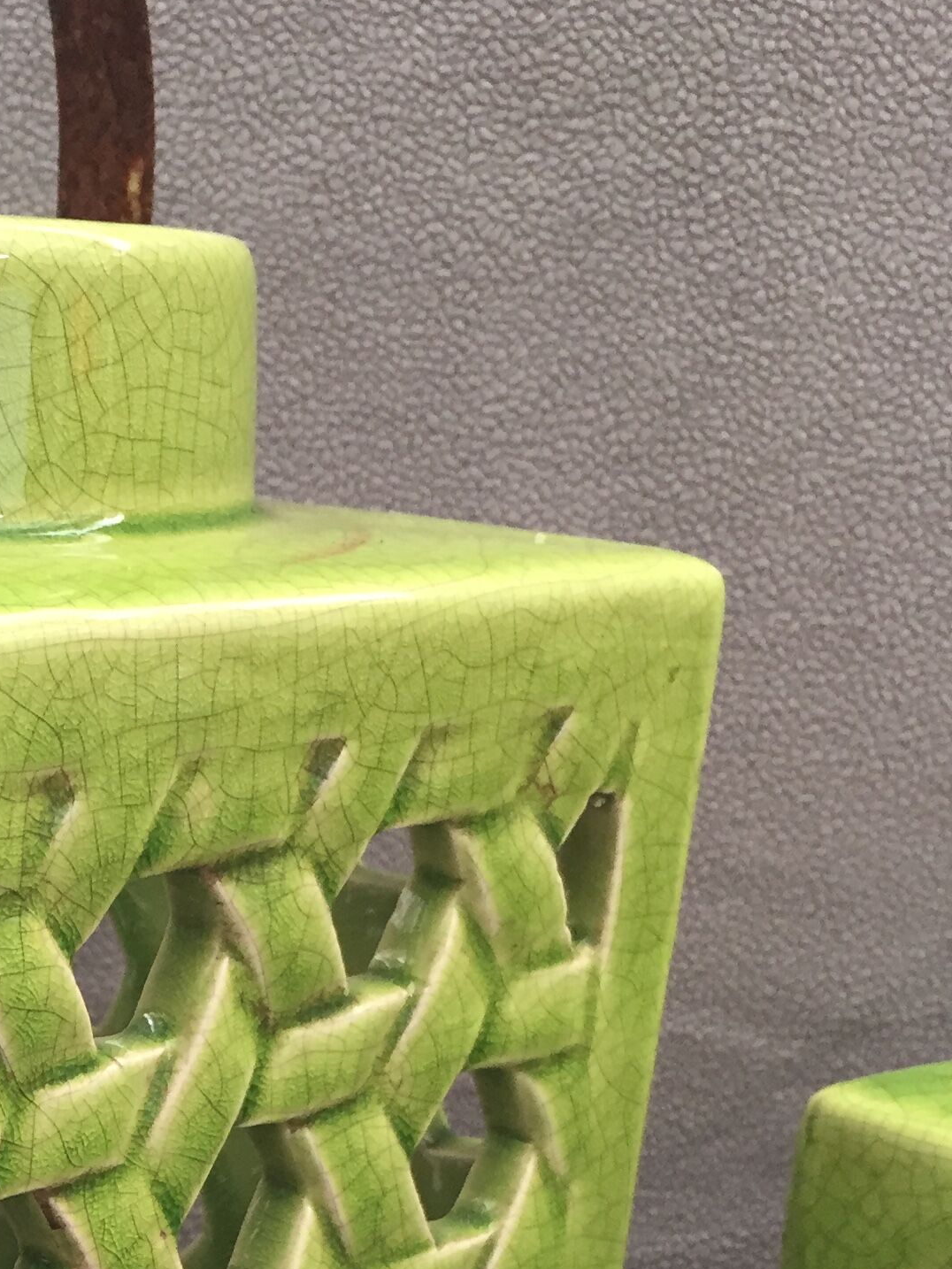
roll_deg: -1.5
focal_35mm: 66
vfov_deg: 27.5
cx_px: -46
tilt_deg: -21.8
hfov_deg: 21.3
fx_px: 2419
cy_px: 1310
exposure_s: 1/33
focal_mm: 4.15
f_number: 2.2
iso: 100
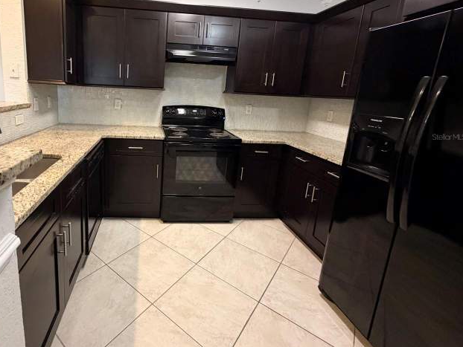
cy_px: 137
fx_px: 241
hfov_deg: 85.8
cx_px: 170
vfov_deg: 70.8
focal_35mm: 18
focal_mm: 2.22
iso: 500
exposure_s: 1/60
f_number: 2.2
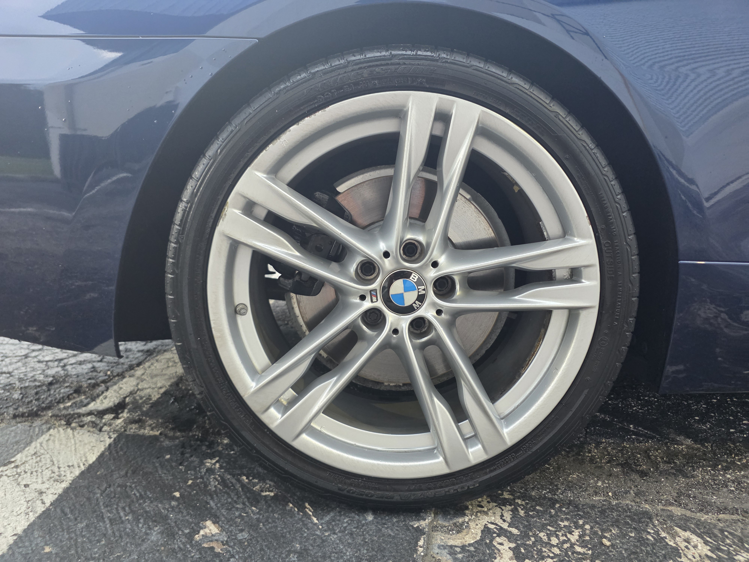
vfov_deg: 58.9
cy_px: 281
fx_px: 498
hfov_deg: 73.9
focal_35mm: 23
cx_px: 374
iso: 640
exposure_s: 1/120
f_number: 1.7
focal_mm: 6.3
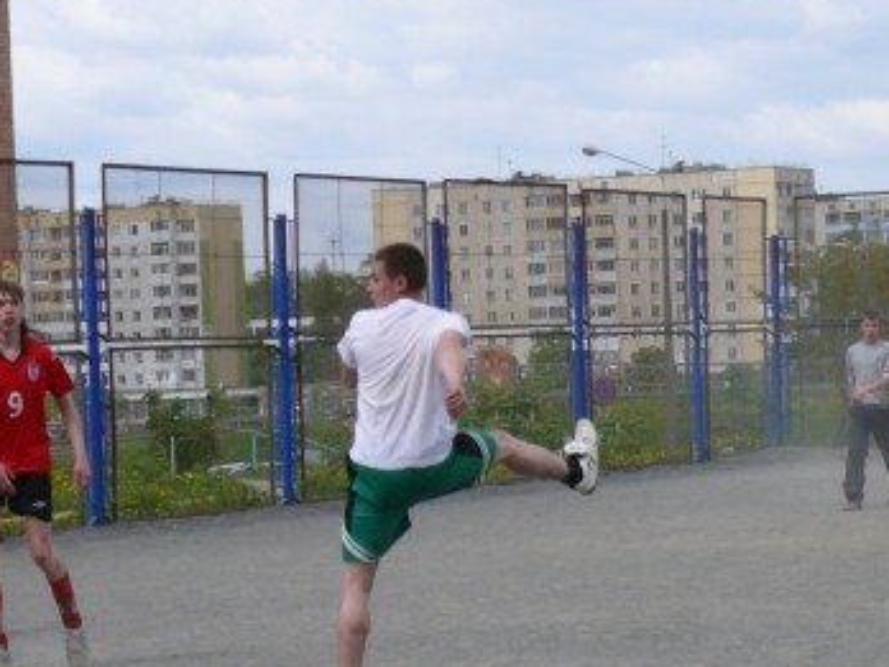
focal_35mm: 145
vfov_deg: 10.2
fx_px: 3724
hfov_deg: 13.6
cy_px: 417
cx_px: 422
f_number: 5.6
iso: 100
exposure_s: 1/400
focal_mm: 13.9
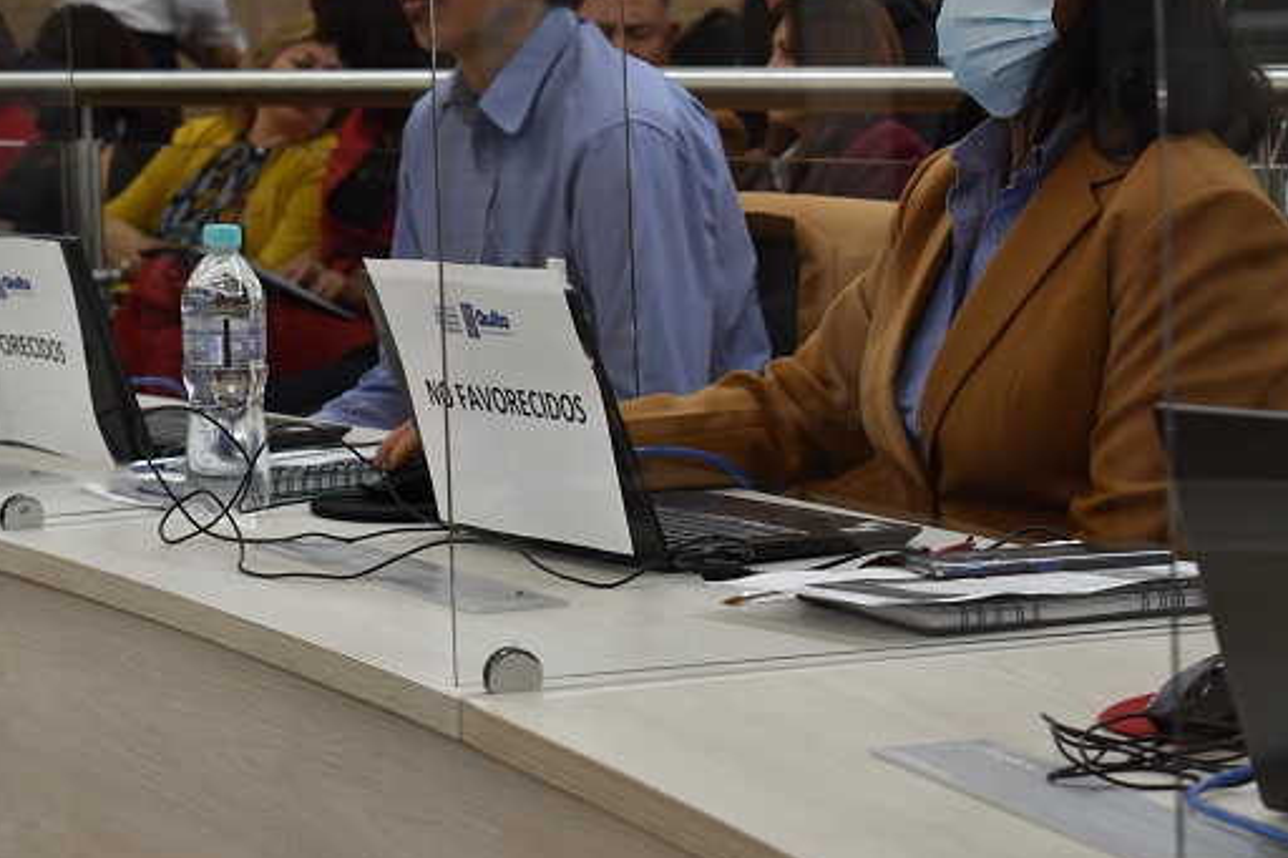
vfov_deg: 10.6
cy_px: 255
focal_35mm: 129
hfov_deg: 15.9
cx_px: 463
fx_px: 4606
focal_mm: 55
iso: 800
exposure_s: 1/60
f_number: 5.6
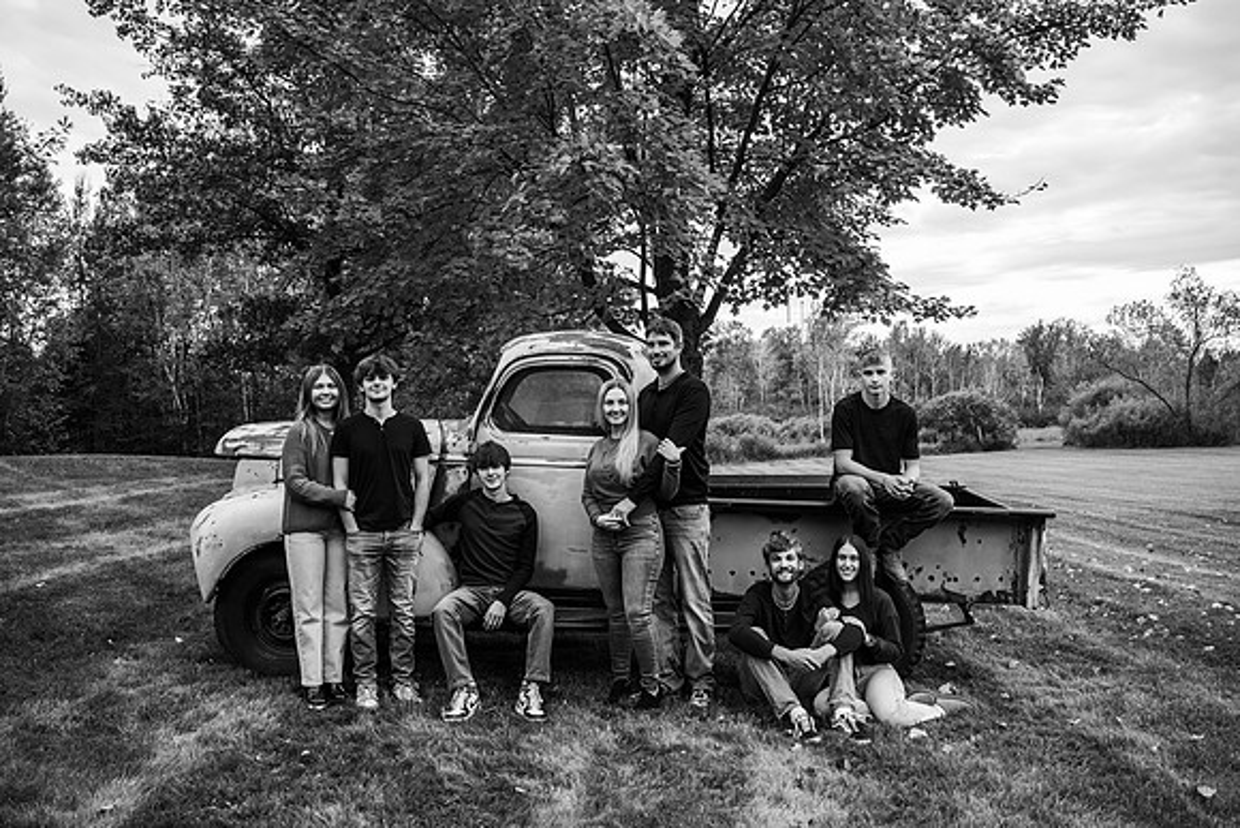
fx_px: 1137
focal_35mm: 33
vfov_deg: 40.0
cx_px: 620
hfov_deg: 57.2
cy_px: 414
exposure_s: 1/250
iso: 400
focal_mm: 33
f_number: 5.6
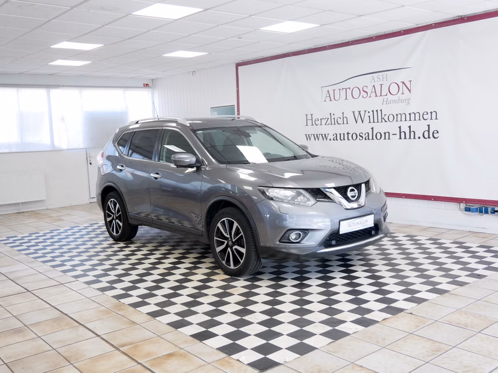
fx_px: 518
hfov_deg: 51.4
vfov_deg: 39.7
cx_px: 249
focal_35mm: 36
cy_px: 186
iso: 400
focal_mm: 18
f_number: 3.9
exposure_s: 1/60
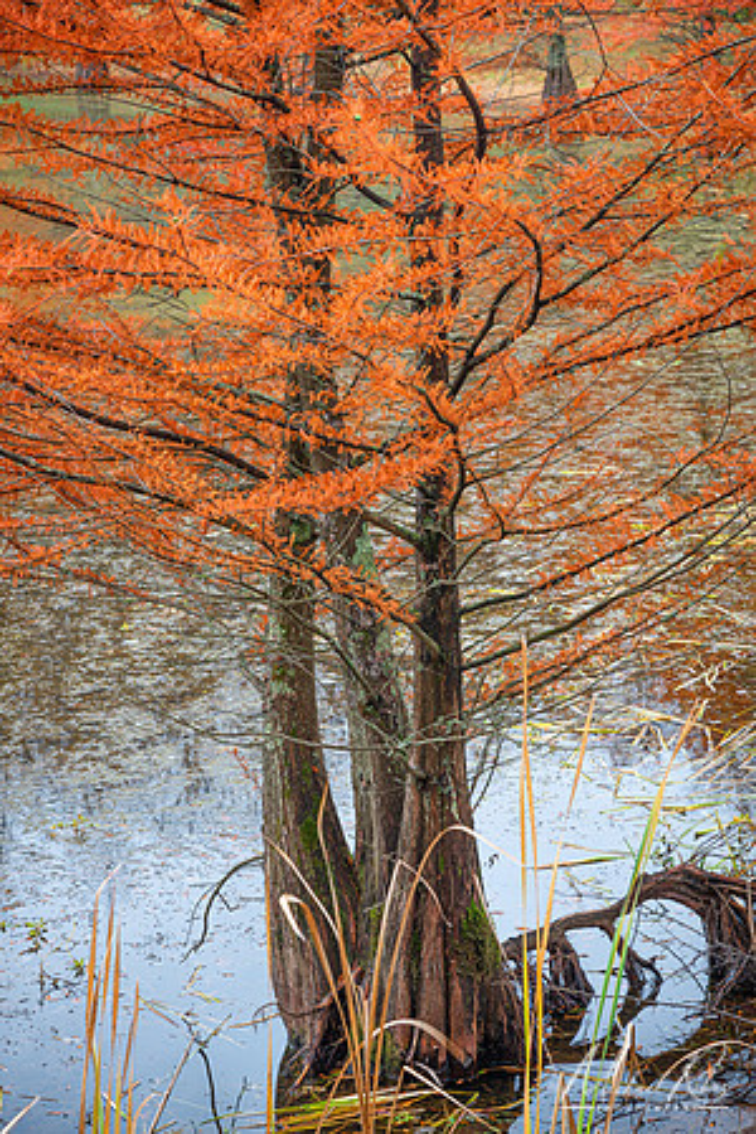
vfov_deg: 19.5
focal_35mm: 105
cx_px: 378
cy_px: 567
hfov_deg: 13.0
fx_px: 3307
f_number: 11
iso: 100
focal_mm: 105
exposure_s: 1/4
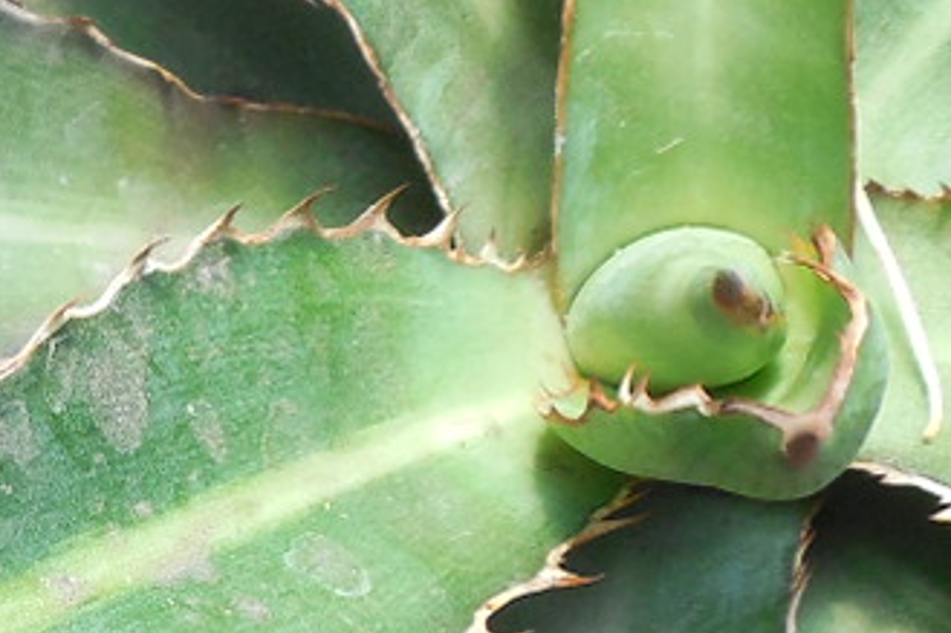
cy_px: 408
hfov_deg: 12.6
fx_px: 4145
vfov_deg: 8.7
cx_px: -367
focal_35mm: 157
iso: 125
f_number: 3.6
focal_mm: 5.6
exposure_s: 1/160
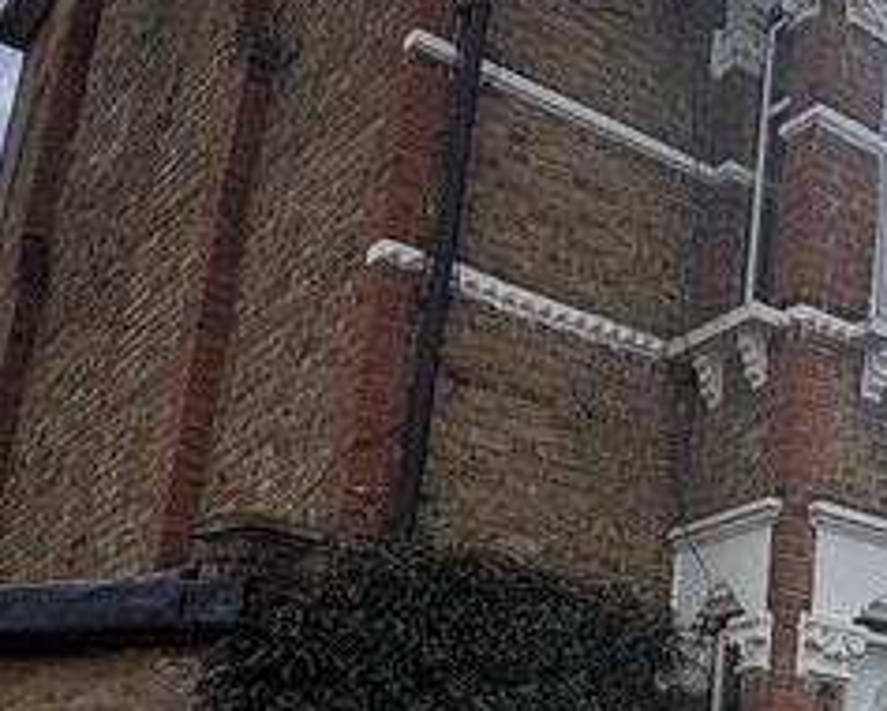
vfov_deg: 25.2
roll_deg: +0.5
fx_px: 1550
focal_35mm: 59
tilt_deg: +14.7
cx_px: 1198
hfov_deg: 26.4
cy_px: 602
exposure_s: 1/3546
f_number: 2.2
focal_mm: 2.22
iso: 64
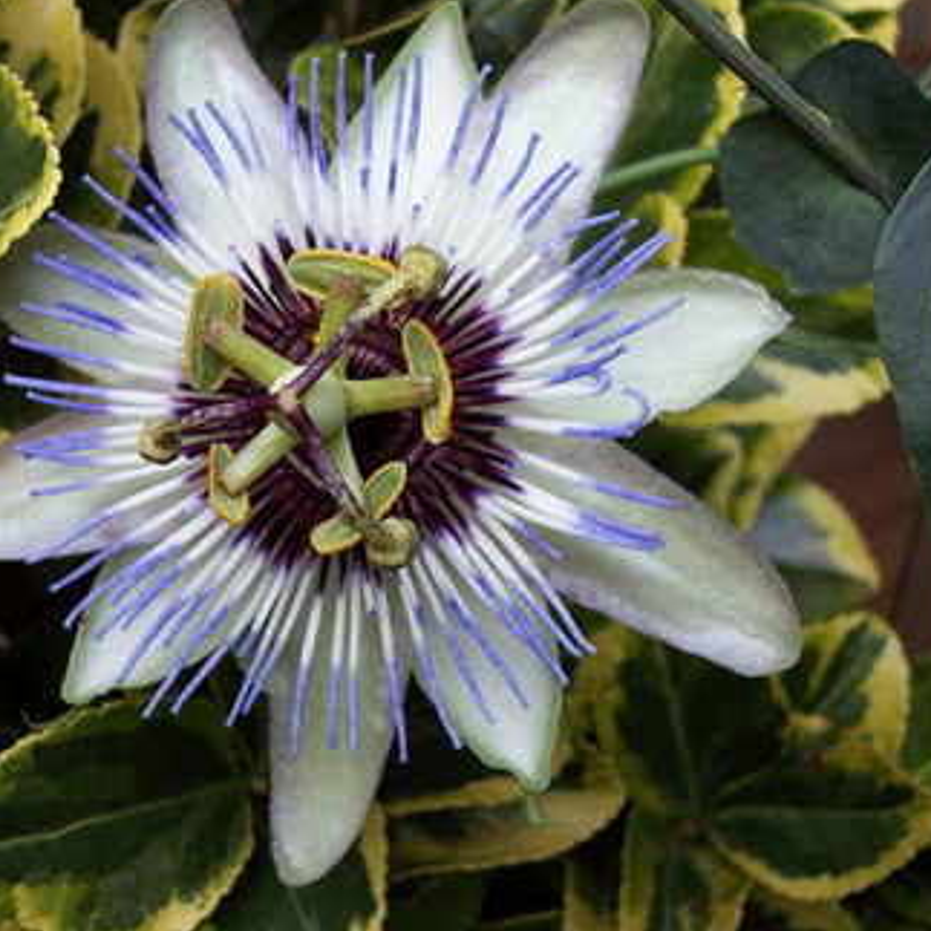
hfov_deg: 36.0
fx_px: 1430
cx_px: 401
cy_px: 464
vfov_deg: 36.1
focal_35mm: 47
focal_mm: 8
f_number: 3.4
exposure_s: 1/125
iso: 100
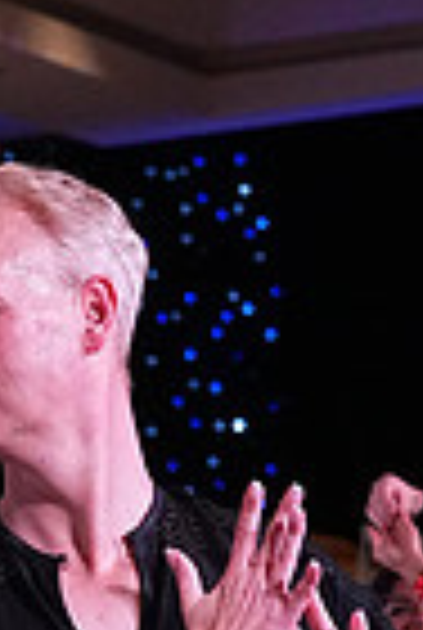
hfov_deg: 3.6
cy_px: 1084
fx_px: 6734
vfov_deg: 5.3
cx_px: -110
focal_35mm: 384
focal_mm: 62
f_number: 5.6
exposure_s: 1/400
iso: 3200
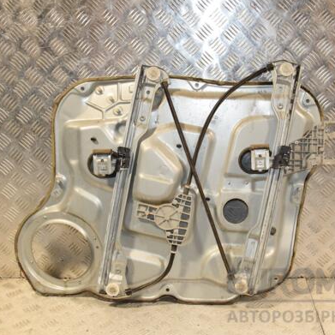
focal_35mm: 47
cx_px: 211
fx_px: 515
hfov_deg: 35.8
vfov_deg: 36.1
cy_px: 167
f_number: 5.6
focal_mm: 24
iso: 800
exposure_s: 1/200
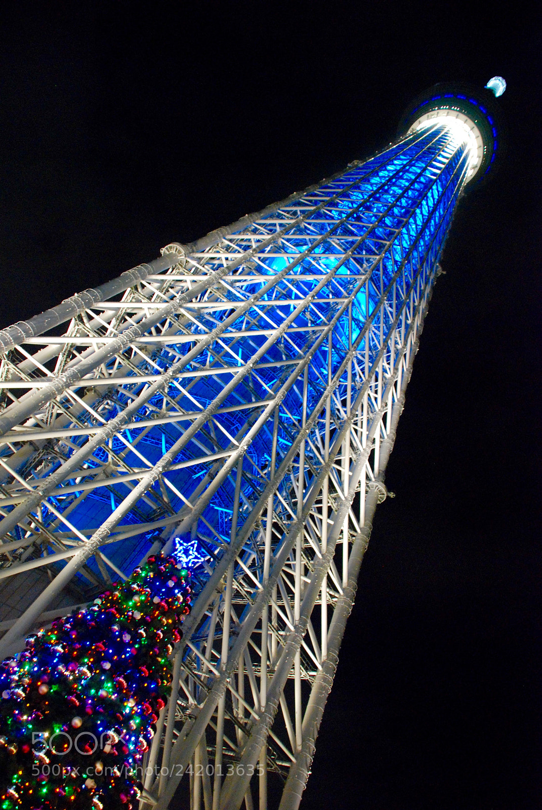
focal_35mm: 27
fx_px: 608
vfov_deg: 67.3
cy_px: 405
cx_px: 271
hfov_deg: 48.0
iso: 1600
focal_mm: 18
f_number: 3.5
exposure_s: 1/20
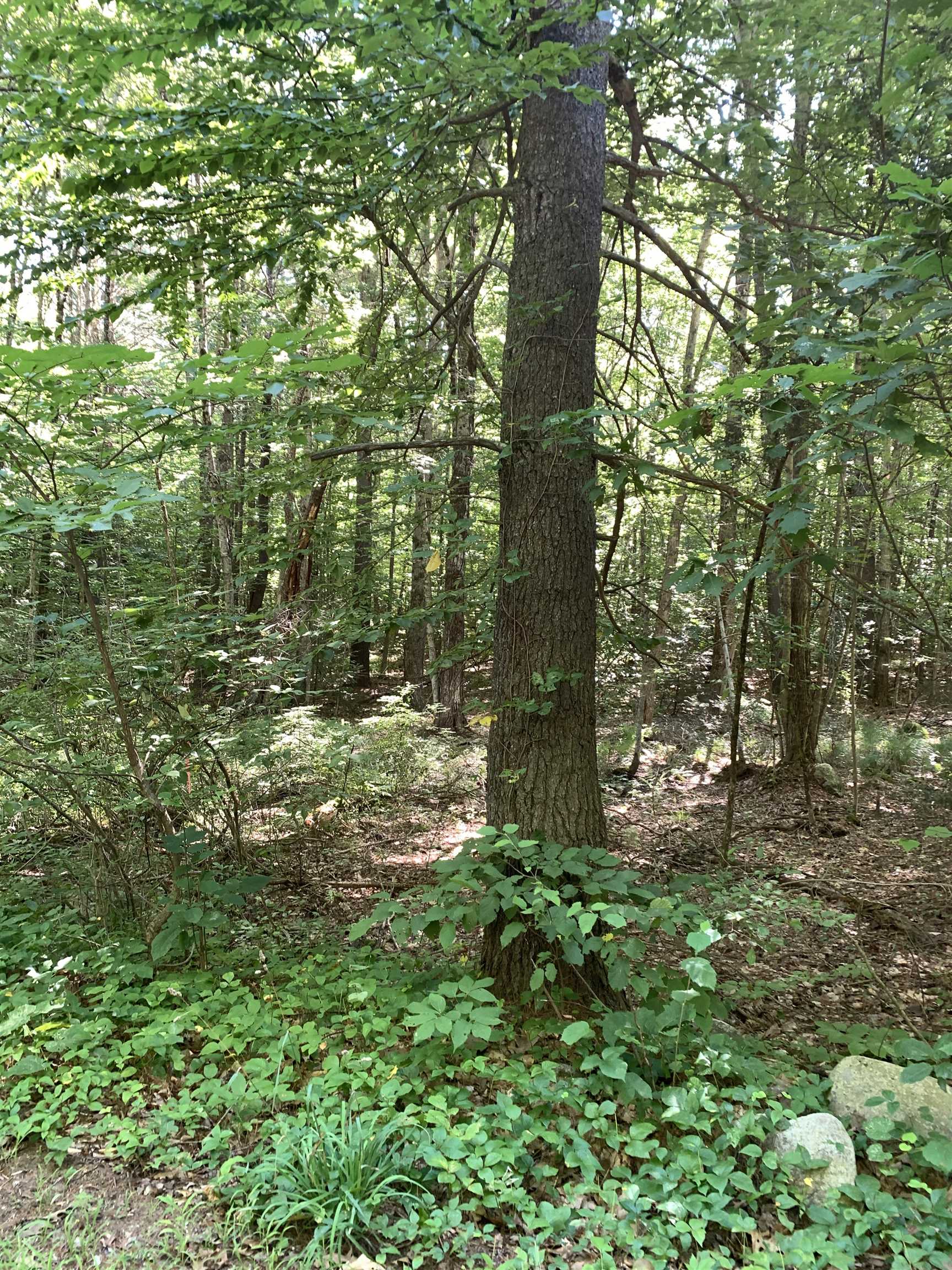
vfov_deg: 67.3
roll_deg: -0.3
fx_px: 953
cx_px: 476
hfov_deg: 53.1
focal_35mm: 26
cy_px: 635
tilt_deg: -0.5
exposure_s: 1/60
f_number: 1.8
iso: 100
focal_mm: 4.25
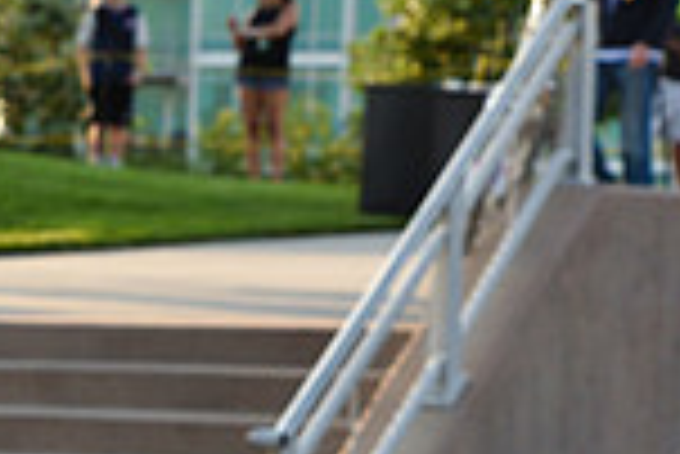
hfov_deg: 9.5
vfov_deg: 6.4
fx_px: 3989
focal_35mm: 211
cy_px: 730
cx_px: -306
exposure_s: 1/160
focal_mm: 55
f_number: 6.3
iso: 200
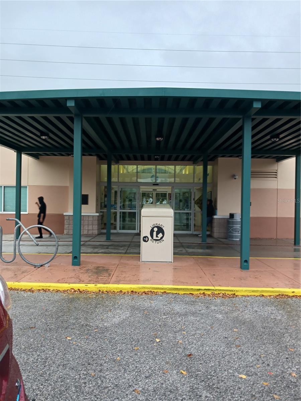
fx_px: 313
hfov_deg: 51.4
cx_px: 150
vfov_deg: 65.3
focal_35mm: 27
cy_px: 200
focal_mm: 4
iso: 40
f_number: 1.8
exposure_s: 1/50
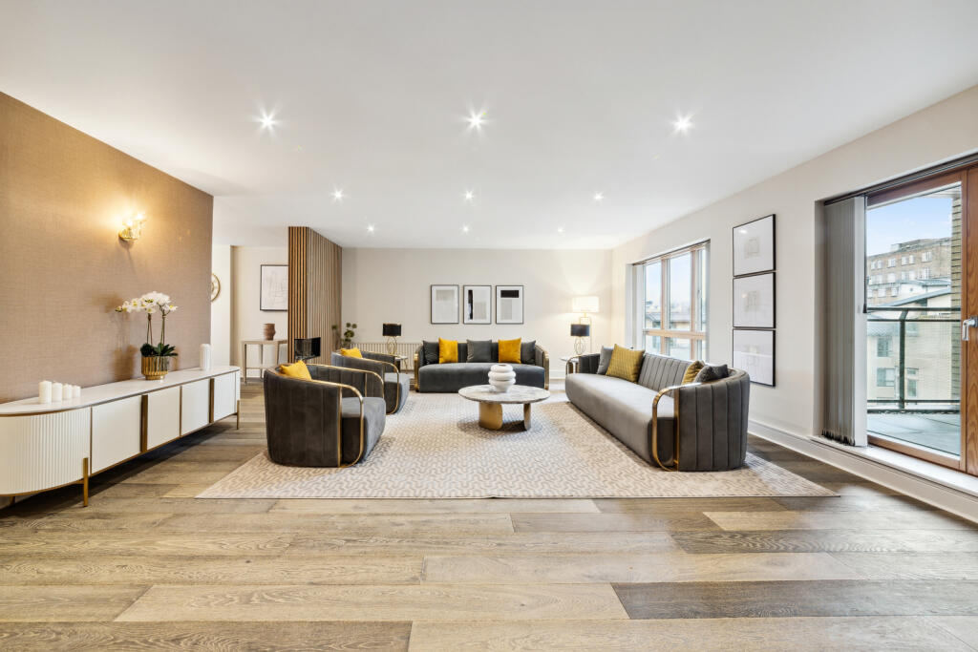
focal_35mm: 13
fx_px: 353
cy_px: 326
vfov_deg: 85.4
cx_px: 489
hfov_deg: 108.3
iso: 400
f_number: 11
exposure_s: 1/3.33
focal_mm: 13
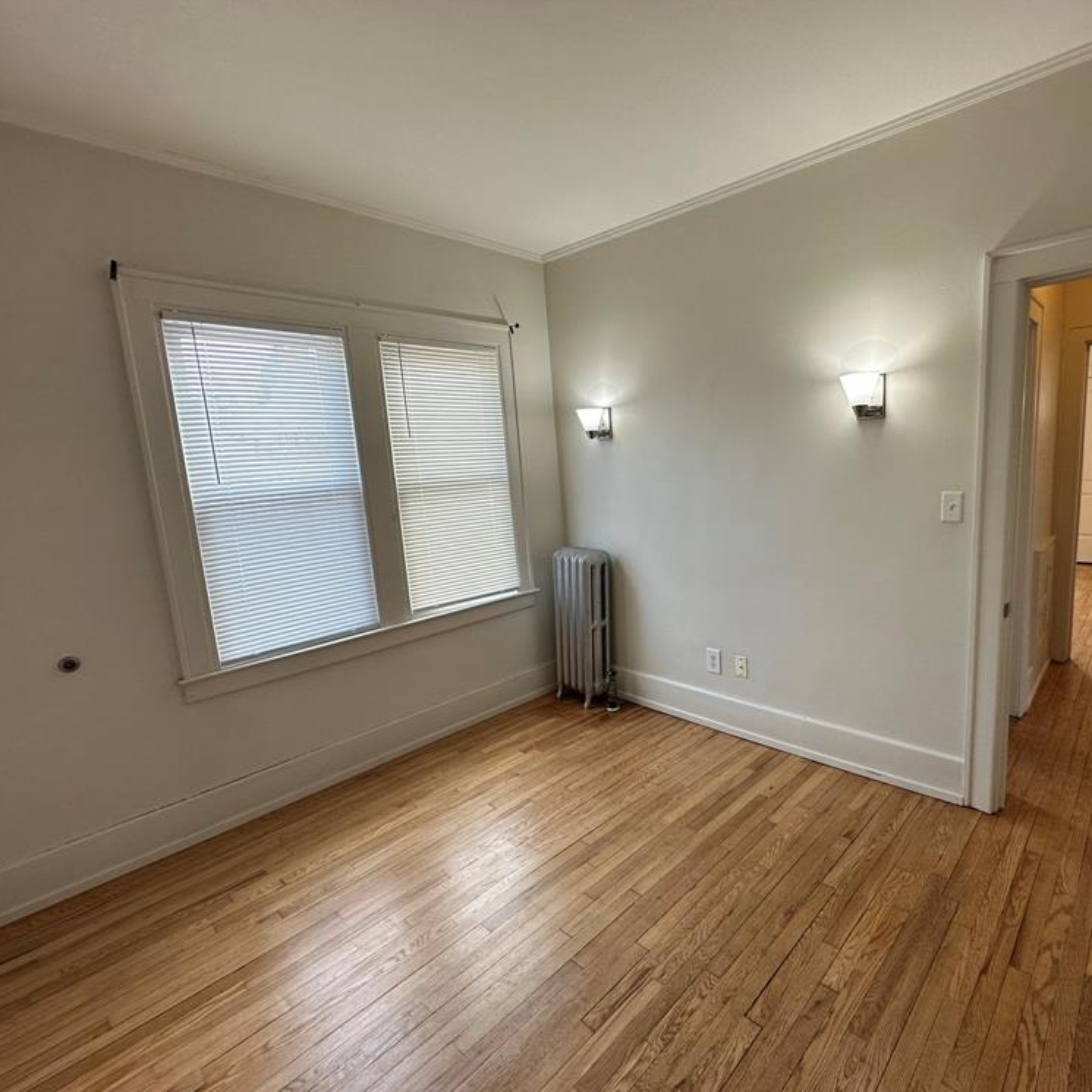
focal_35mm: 17
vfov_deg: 84.0
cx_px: 648
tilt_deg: -8.6
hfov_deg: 83.1
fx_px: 607
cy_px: 553
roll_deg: +2.9
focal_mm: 2.22
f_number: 2.2
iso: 80
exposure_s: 1/120
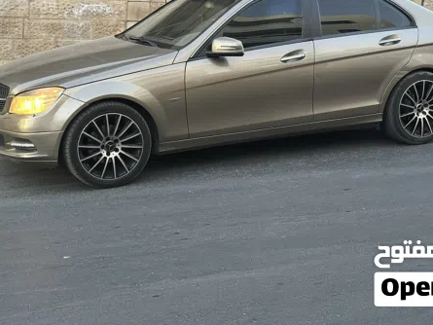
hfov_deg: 28.2
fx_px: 863
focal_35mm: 69
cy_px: 96
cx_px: 228
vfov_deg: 21.2
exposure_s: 1/30
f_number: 1.78
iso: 800
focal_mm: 6.86
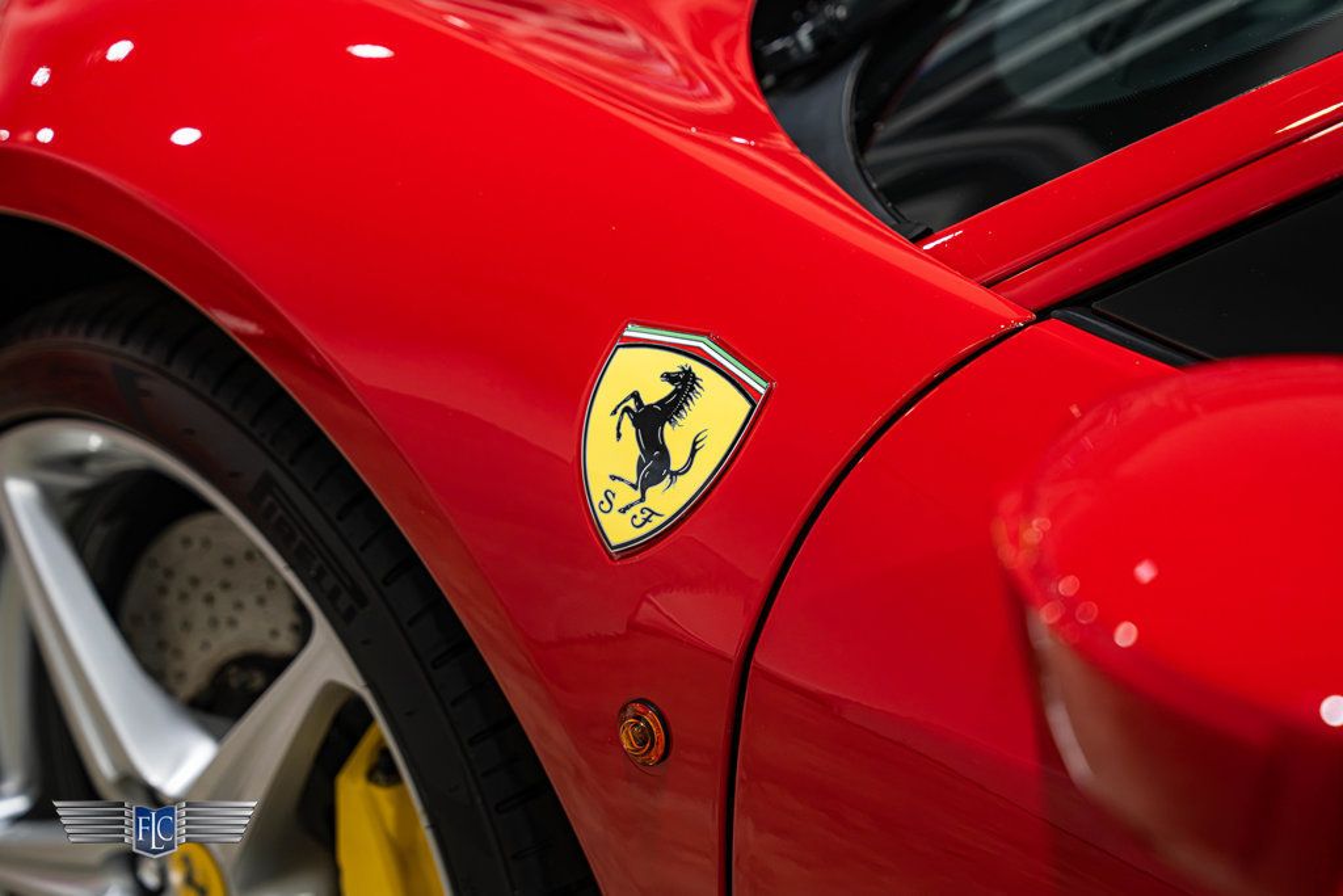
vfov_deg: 19.5
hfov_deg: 28.8
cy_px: 448
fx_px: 2612
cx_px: 672
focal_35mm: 70
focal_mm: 70
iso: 1600
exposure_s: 1/80
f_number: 4
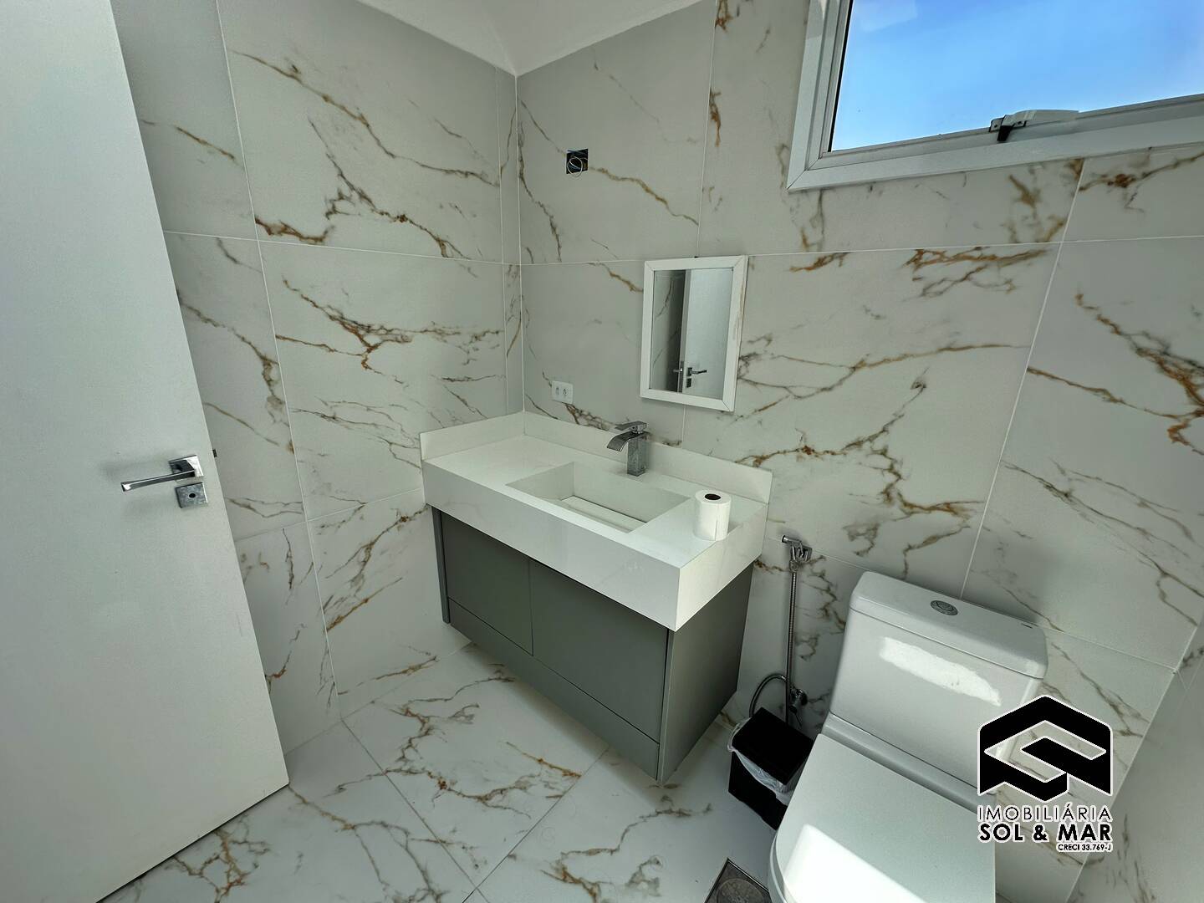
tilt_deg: -16.9
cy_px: 452
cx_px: 602
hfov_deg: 102.1
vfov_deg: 85.7
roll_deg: -1.5
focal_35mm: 14
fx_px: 487
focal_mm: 2.22
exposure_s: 1/390
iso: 40
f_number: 2.2
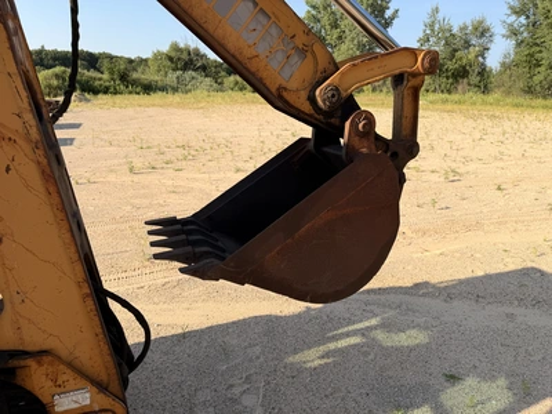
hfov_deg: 71.6
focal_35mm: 24
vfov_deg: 56.8
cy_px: 207
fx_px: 383
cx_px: 276
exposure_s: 1/3425
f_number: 1.78
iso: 80
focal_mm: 6.76
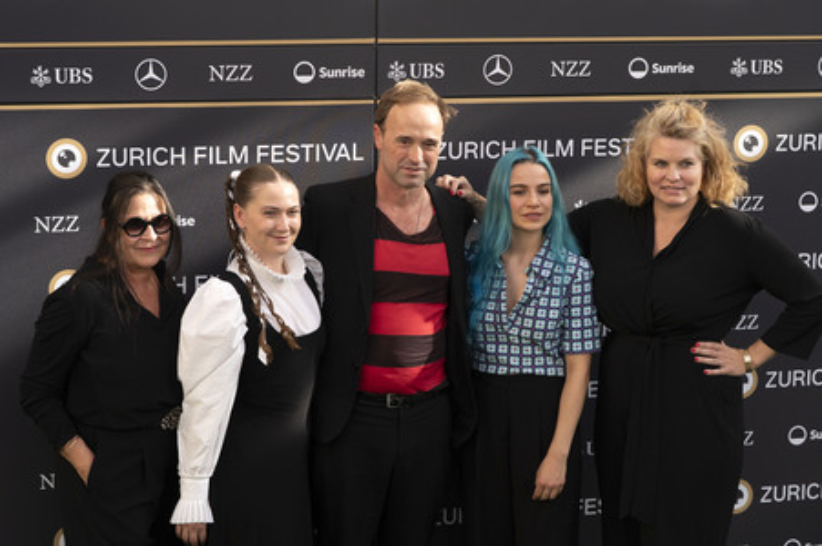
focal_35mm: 77
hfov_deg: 26.4
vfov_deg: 17.7
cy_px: 250
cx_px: 374
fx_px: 1753
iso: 800
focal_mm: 70
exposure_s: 1/640
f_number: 6.3
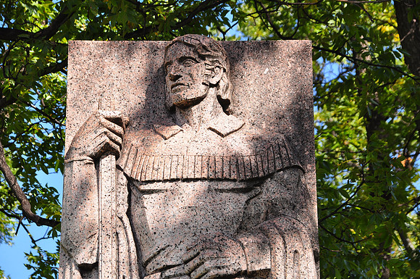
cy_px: 140
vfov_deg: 7.6
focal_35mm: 180
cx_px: 210
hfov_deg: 11.4
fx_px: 2097
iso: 200
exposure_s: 1/160
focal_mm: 120
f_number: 11
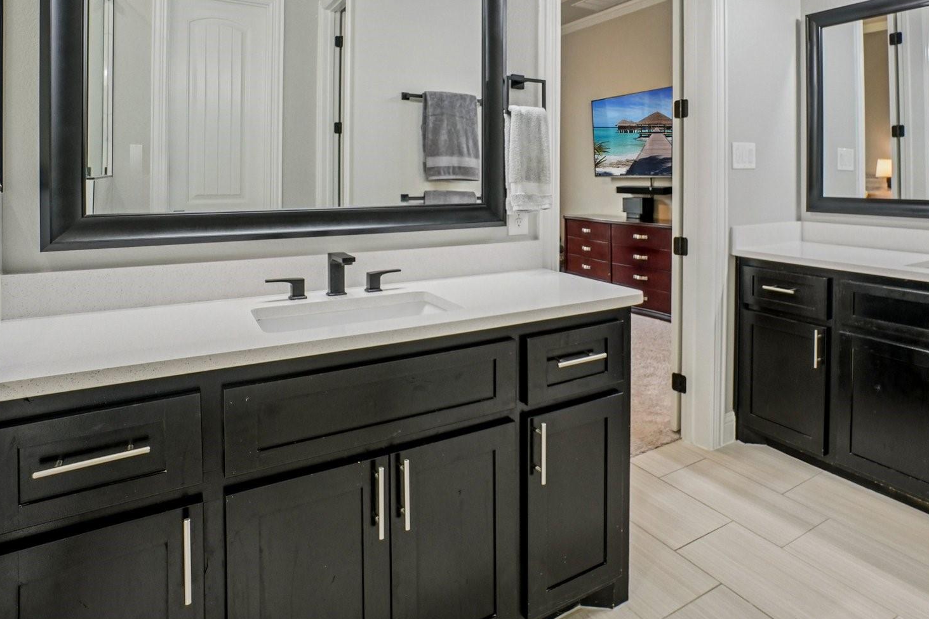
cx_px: 582
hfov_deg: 79.7
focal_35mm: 21
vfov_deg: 57.8
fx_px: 542
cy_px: 195
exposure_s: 1/30
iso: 400
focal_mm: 10
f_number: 8
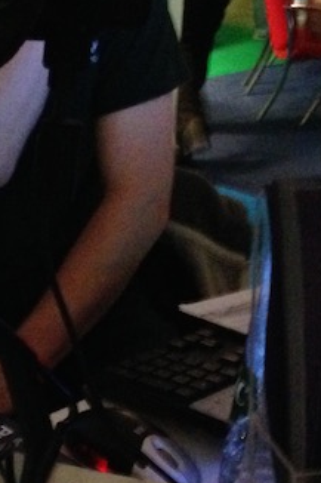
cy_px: 301
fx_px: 1151
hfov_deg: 15.3
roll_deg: -2.3
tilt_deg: -24.8
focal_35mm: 86
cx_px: -62
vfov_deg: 23.6
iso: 800
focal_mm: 4.12
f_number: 2.4
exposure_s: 1/15
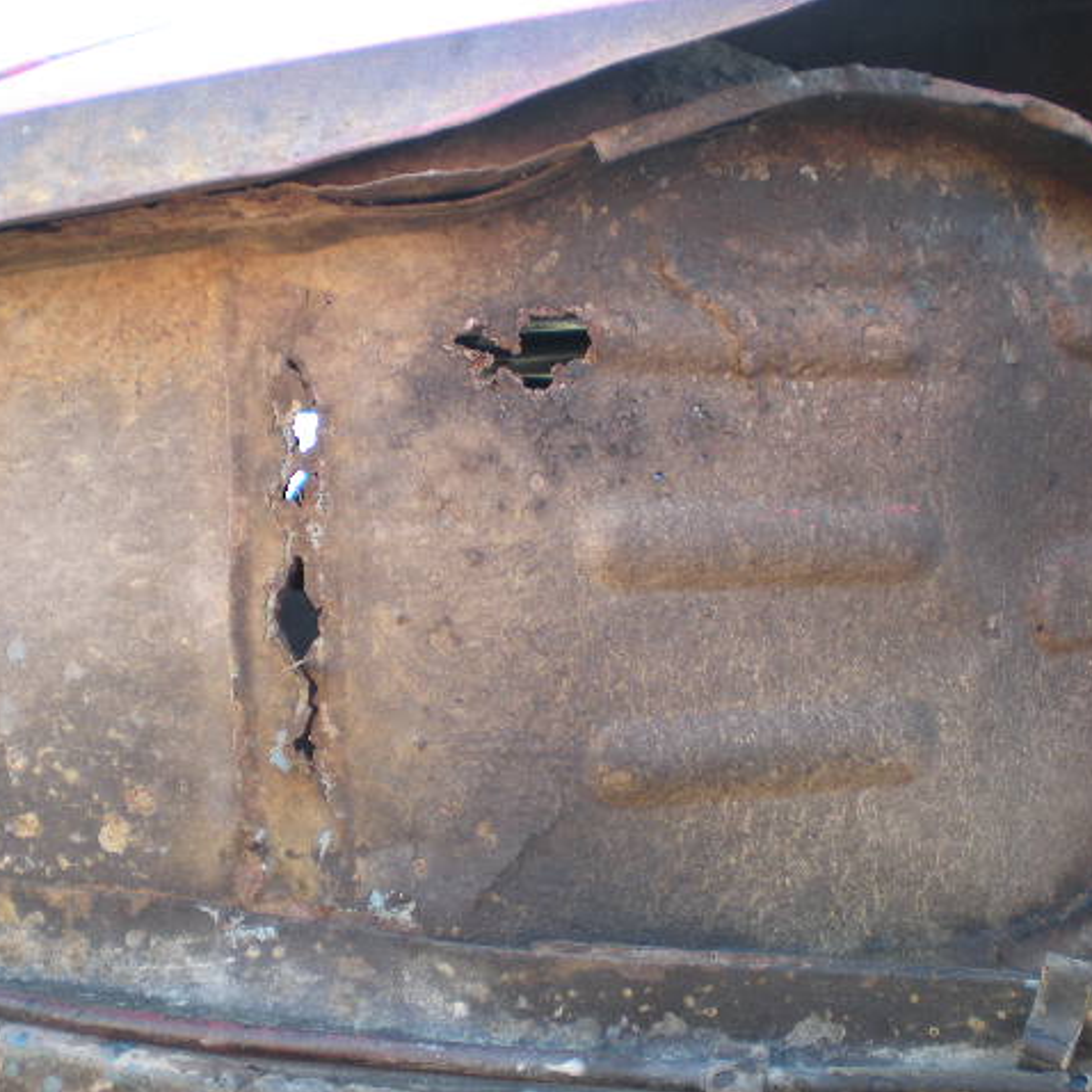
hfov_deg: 37.5
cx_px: 500
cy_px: 546
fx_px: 1606
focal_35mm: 45
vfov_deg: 37.6
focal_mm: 6.3
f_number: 3.1
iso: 93
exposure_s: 1/62.7
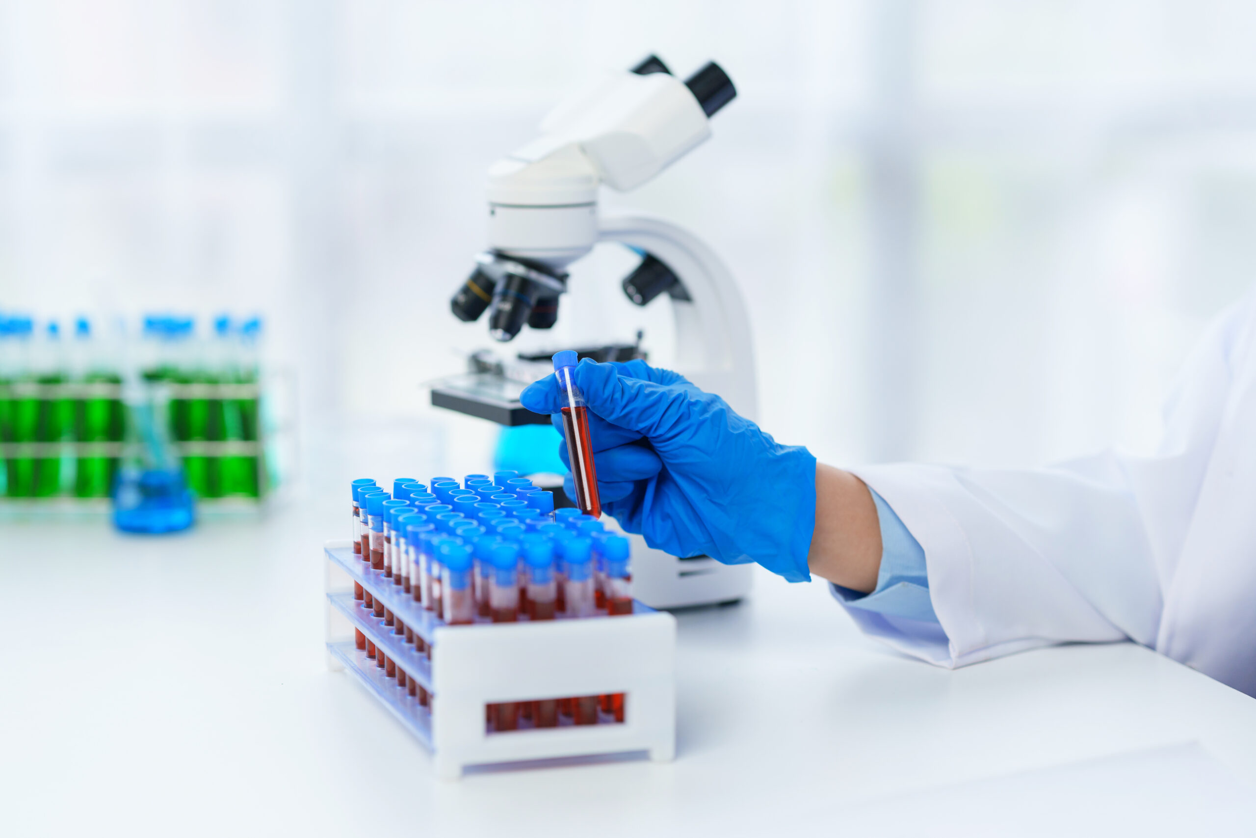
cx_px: 628
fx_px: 2966
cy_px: 419
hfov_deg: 23.9
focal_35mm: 85
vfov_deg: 16.1
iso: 250
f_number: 2.2
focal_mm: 85
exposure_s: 1/640
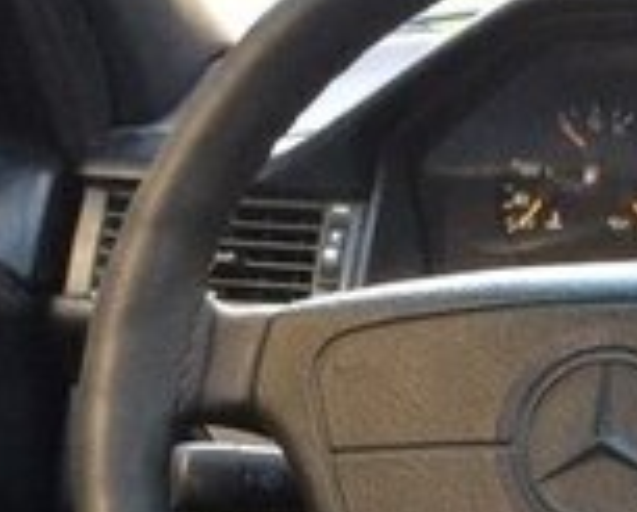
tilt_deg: -22.5
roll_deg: +0.5
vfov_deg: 12.2
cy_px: 710
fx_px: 2304
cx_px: 570
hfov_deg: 15.6
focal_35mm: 122
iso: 200
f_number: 2.2
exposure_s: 1/33
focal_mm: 4.15
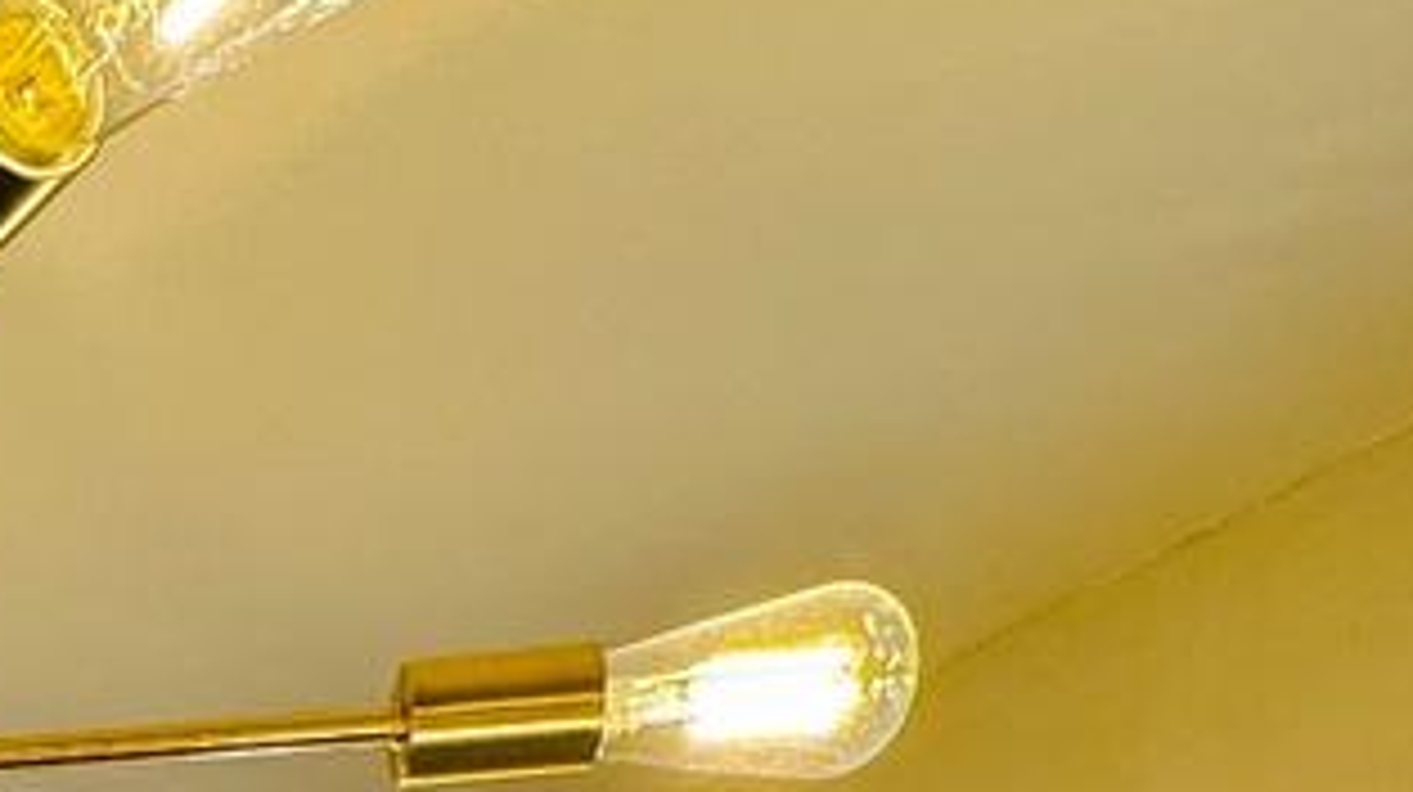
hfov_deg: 24.8
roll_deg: -0.4
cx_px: -572
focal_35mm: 70
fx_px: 2620
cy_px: 1899
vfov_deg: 13.0
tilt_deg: -1.5
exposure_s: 1/120
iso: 100
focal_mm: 2.22
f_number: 2.2
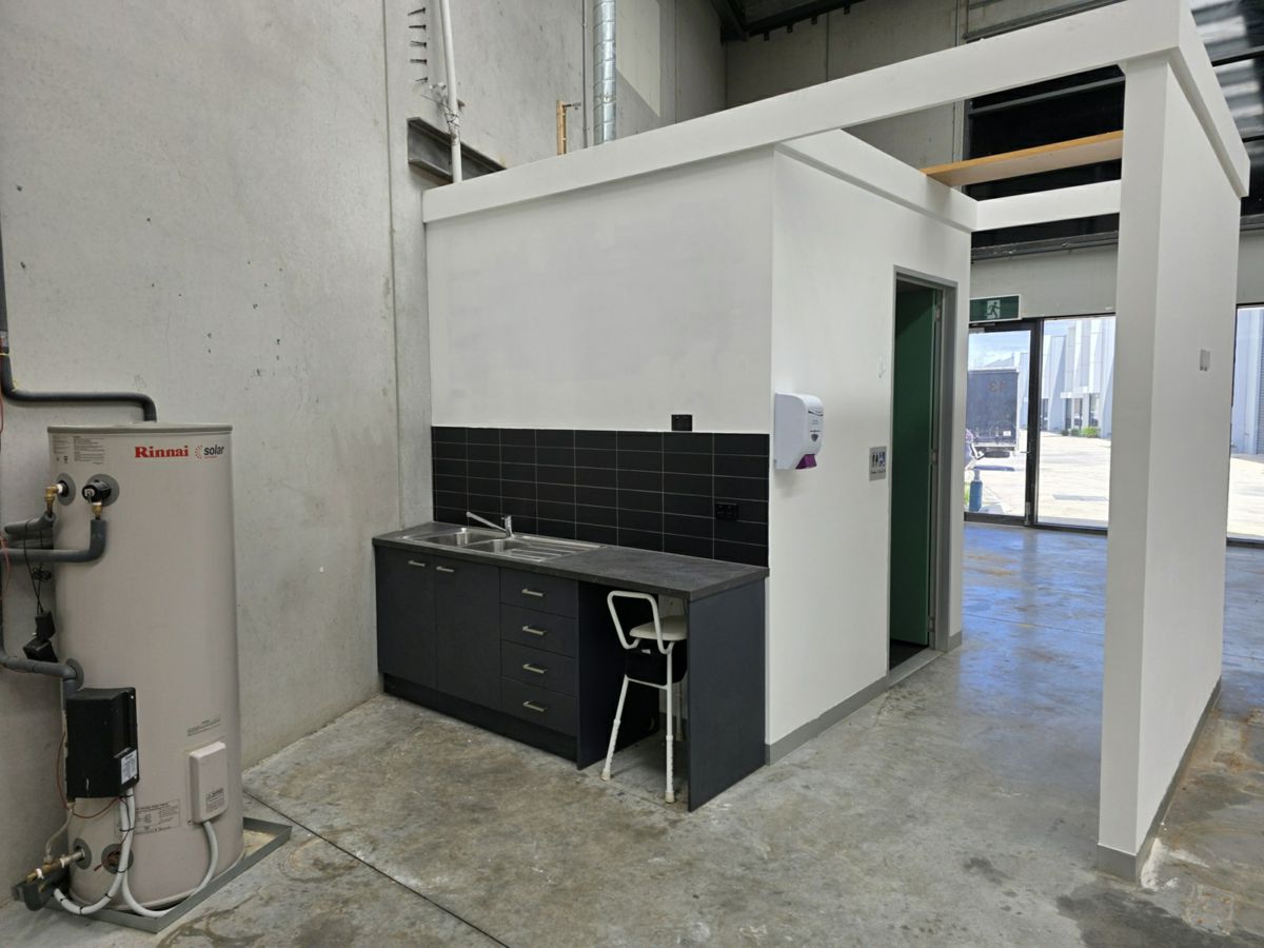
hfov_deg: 73.9
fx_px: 840
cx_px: 632
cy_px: 474
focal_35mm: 23
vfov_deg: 58.9
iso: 50
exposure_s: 1/359
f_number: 1.7
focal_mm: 6.3
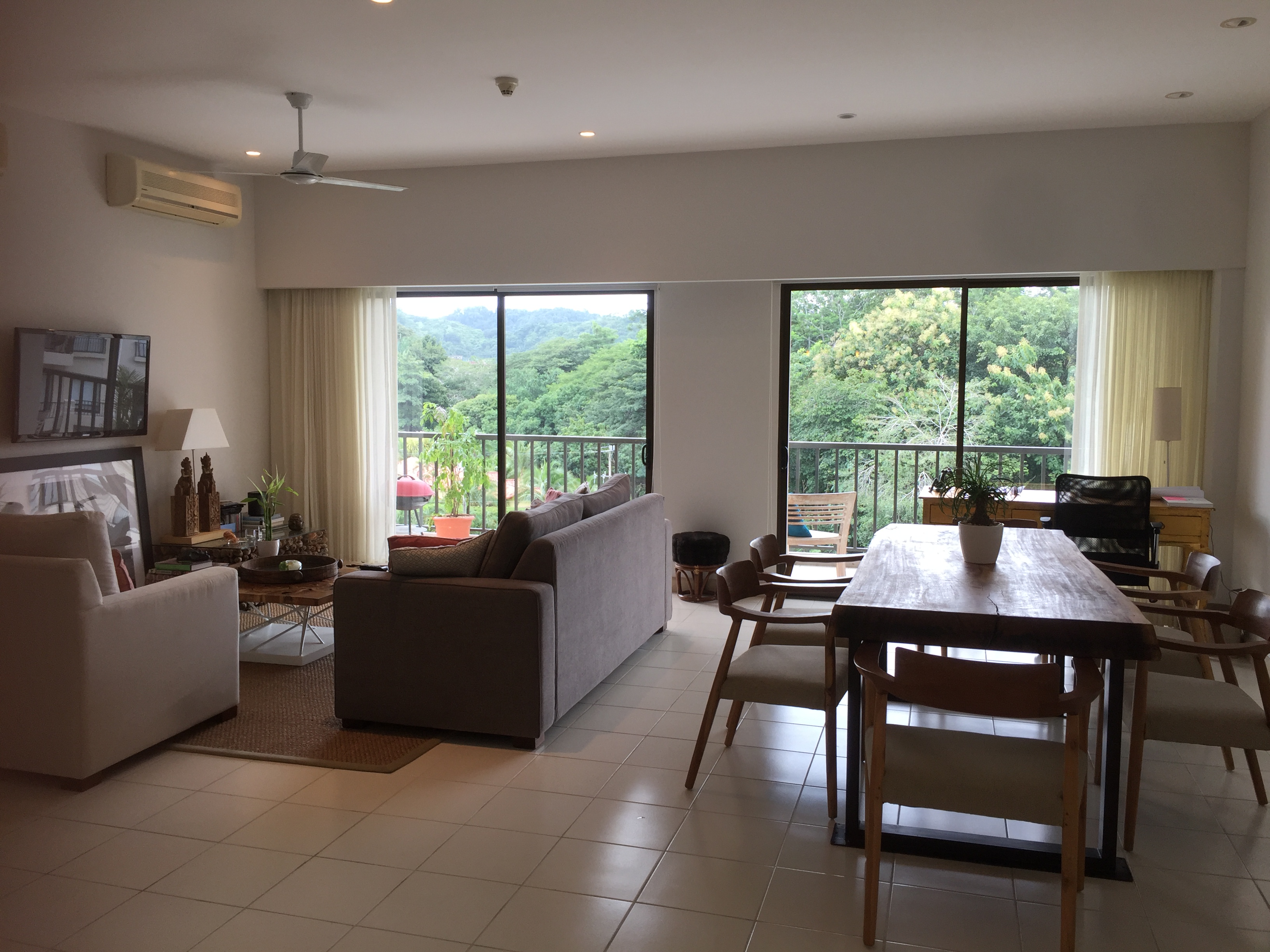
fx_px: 1064
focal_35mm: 29
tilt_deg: -3.0
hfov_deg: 61.7
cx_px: 635
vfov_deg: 48.2
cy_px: 476
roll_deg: -1.4
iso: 32
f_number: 2.2
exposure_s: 1/60
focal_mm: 4.15
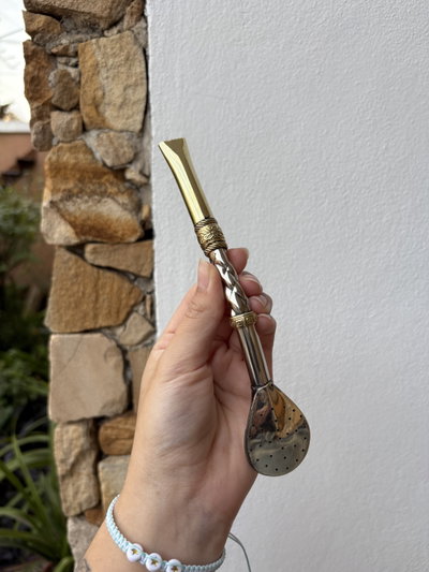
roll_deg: -1.0
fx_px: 429
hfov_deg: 53.1
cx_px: 214
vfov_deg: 67.3
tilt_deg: -13.9
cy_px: 286
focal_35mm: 26
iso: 40
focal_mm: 5.96
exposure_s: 1/323
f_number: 1.6
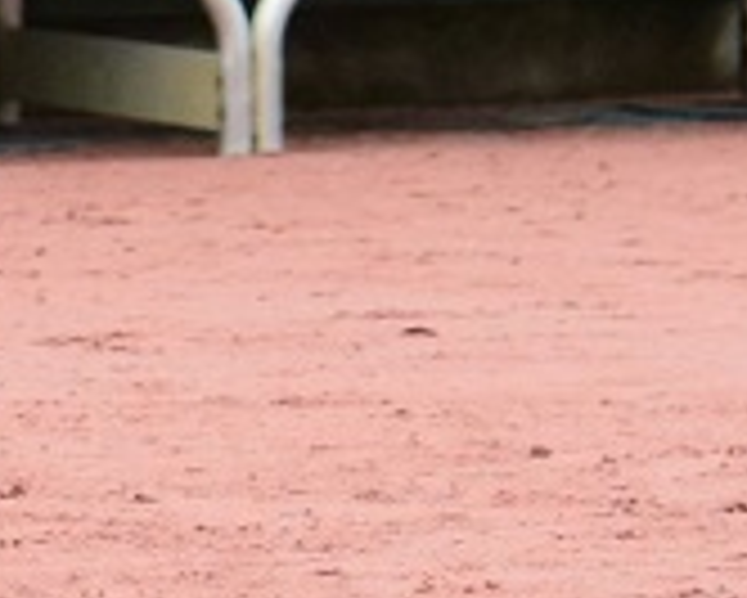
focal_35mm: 720
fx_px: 15923
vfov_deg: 2.1
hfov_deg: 2.7
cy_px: -441
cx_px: -554
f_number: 4.5
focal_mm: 85
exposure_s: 1/1250
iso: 500
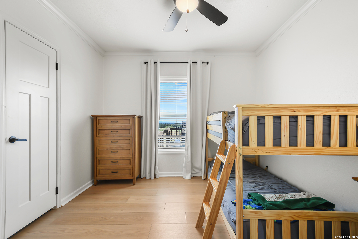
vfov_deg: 77.3
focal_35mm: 15
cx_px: 179
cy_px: 120
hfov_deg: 100.4
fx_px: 149
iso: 125
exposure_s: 1/6
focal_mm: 10
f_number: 5
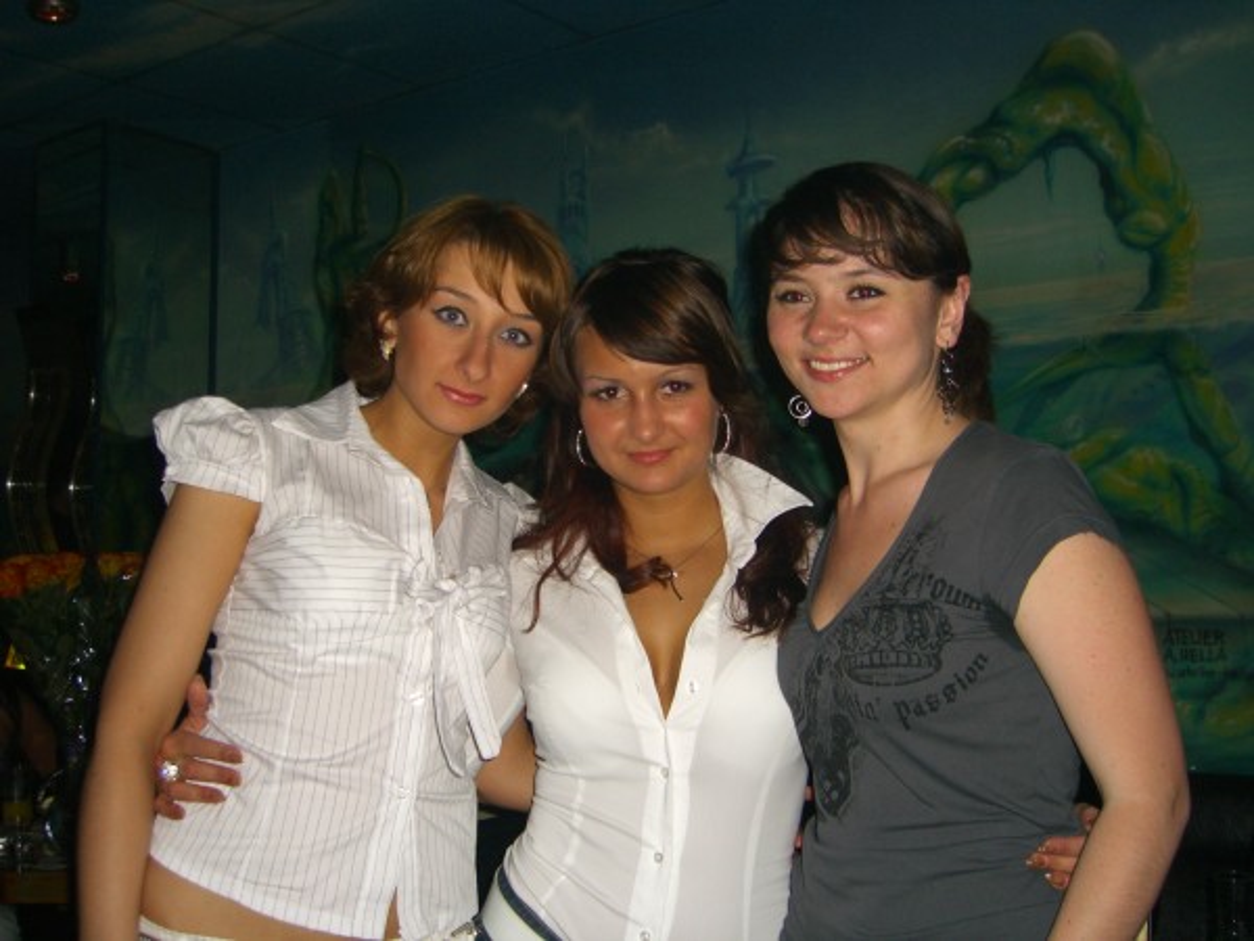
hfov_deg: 49.0
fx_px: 1377
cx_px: 627
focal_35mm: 38
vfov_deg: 37.7
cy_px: 470
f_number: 2.8
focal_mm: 7.9
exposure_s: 1/60
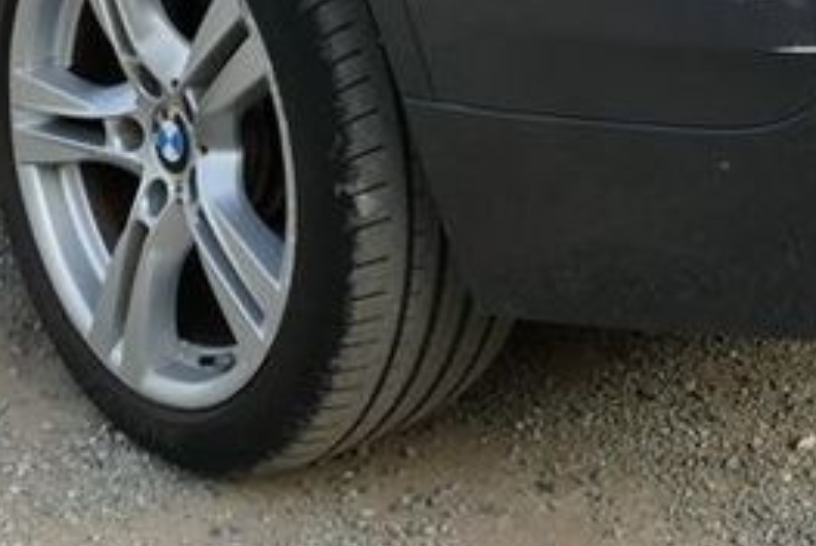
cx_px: 518
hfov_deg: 21.4
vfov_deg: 13.3
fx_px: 2156
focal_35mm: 95
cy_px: -358
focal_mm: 9.12
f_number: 2.8
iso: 125
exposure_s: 1/400
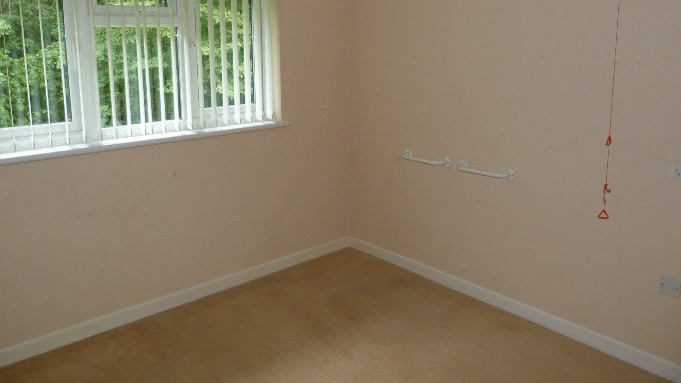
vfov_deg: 40.9
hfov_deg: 67.9
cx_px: 341
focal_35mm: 28
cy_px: 123
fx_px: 506
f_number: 2.8
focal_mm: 4.5
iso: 125
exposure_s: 1/60
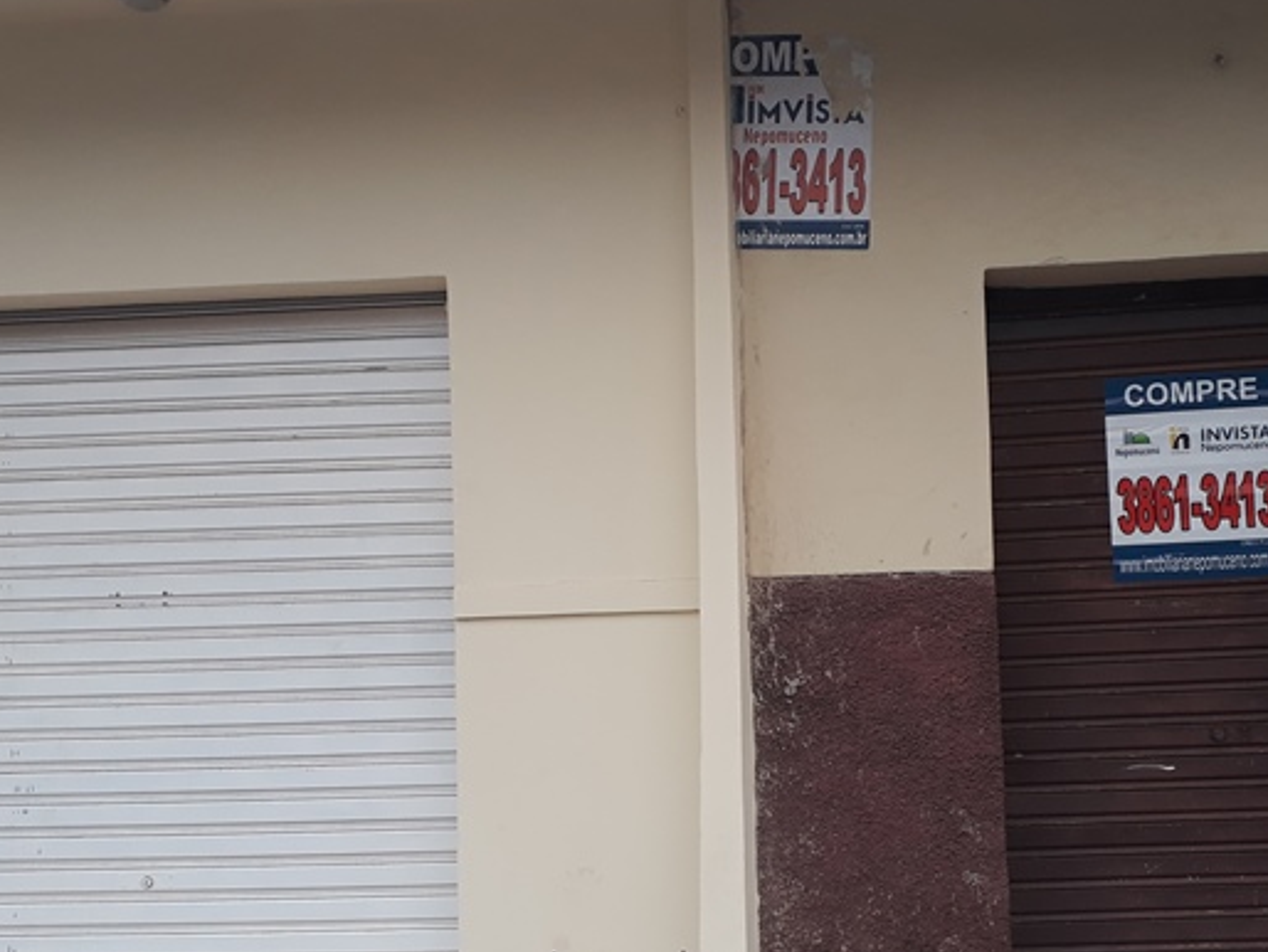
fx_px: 1539
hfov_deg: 44.4
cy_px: 545
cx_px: 789
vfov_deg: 34.3
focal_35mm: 42
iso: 50
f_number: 1.9
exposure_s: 1/120
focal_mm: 3.6
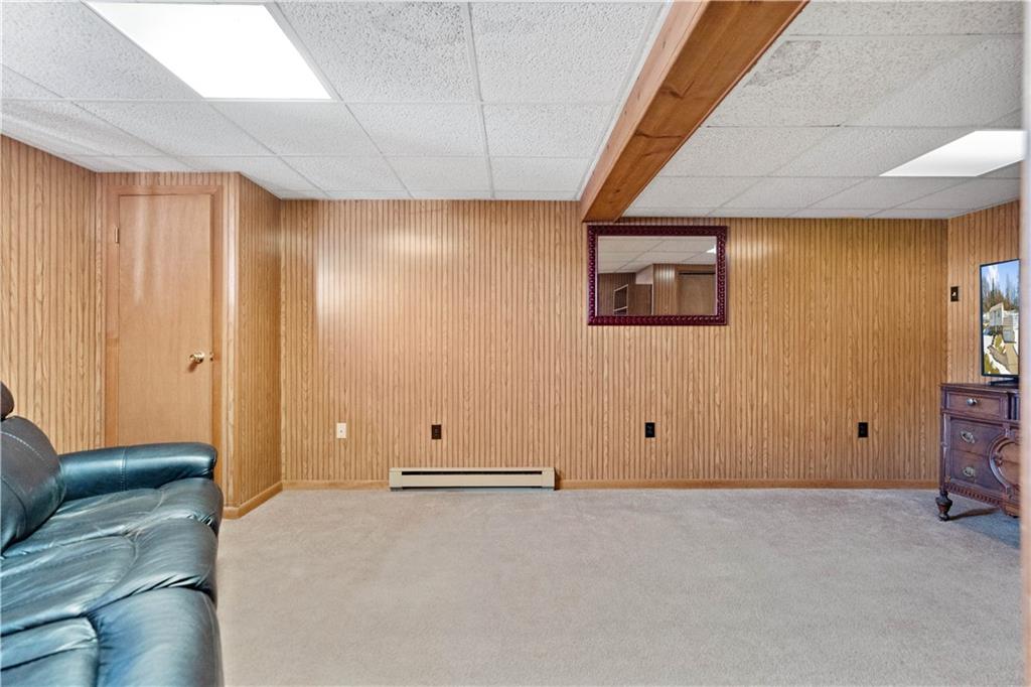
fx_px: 458
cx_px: 516
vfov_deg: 73.7
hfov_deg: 96.8
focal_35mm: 16
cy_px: 344
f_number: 3.2
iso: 2000
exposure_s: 1/40
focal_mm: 16
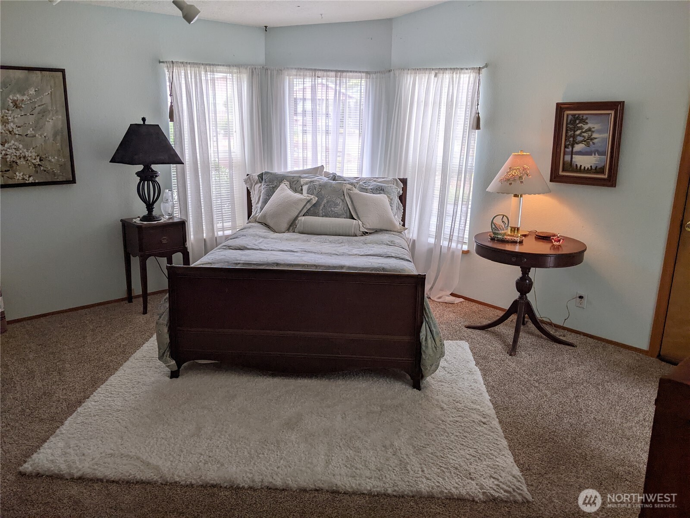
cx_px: 345
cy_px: 259
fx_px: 538
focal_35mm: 27
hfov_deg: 65.3
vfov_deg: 51.4
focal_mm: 4.44
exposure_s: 1/120
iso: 57
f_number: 1.8
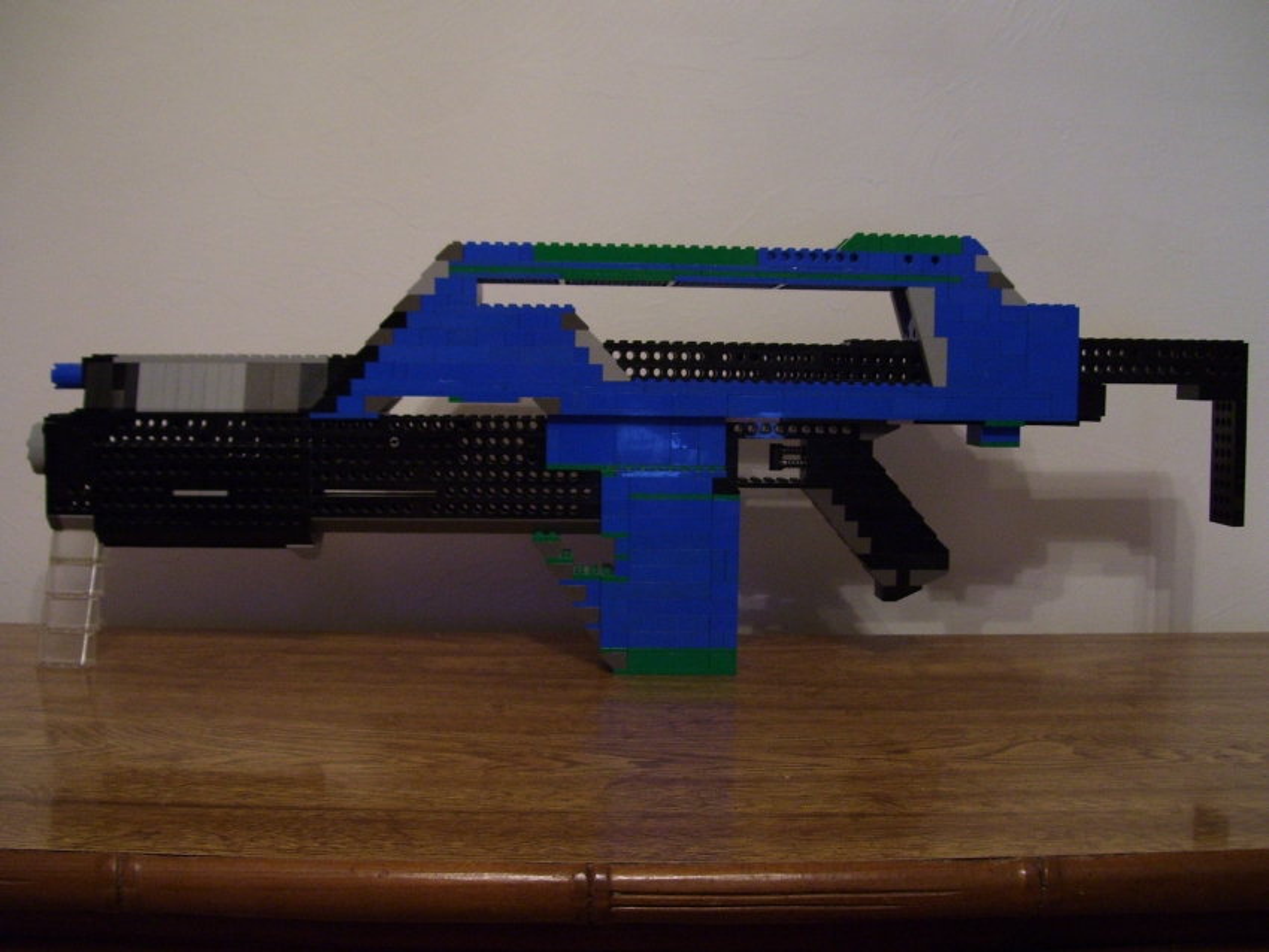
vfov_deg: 38.7
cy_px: 476
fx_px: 1357
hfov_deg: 50.1
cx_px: 634
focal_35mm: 37
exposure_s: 1/8
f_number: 2.7
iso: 160
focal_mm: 6
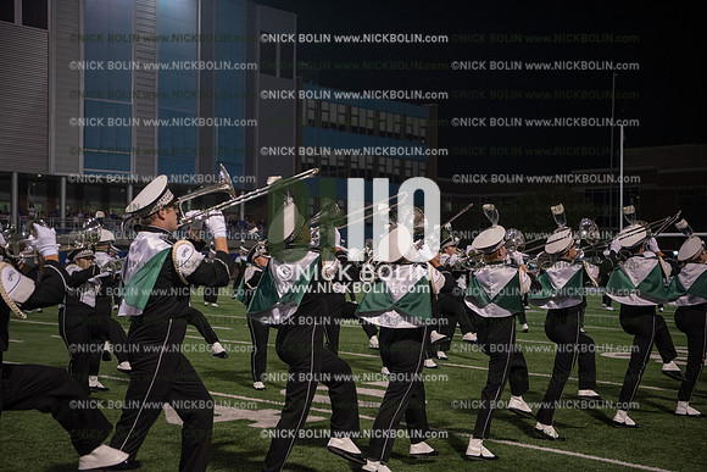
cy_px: 236
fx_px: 1021
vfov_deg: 26.0
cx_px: 354
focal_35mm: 52
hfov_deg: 38.2
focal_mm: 52
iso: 3200
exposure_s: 1/500
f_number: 3.2
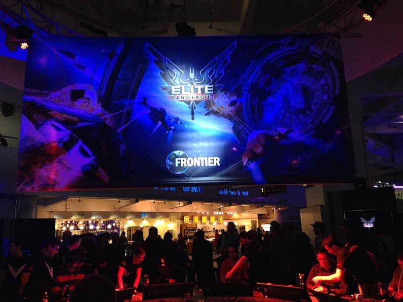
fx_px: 384
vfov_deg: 42.9
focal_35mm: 33
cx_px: 202
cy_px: 151
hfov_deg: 55.4
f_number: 2.4
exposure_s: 1/40
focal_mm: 4.12
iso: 200
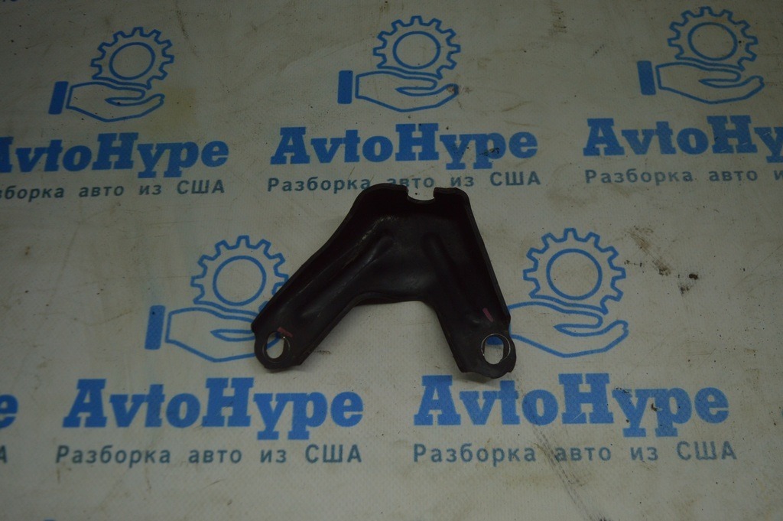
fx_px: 717
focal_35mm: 33
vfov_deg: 39.9
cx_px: 392
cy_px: 260
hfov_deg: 57.3
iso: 400
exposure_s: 1/200
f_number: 3.8
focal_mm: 22
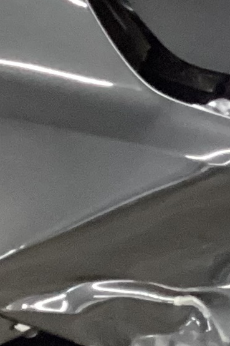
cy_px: 317
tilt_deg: -26.2
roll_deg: +6.8
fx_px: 1822
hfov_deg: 7.1
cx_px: 378
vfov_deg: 10.8
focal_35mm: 190
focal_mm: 3.3
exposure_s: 1/30
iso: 400
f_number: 2.4
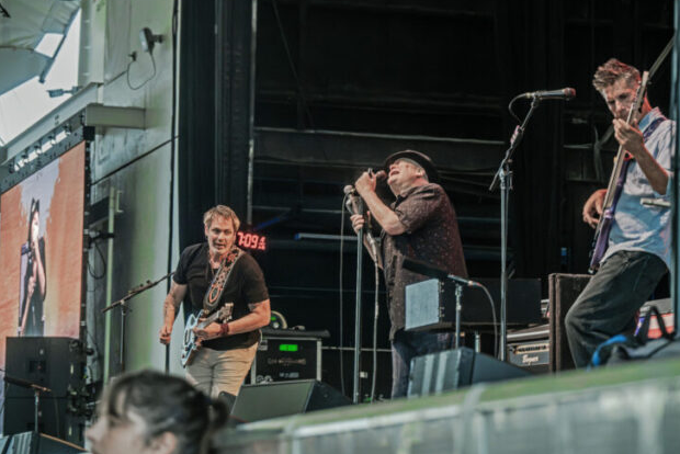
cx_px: 332
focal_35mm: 160
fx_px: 3023
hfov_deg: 12.8
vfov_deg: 8.6
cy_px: 226
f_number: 8
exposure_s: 1/200
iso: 8000
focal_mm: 155
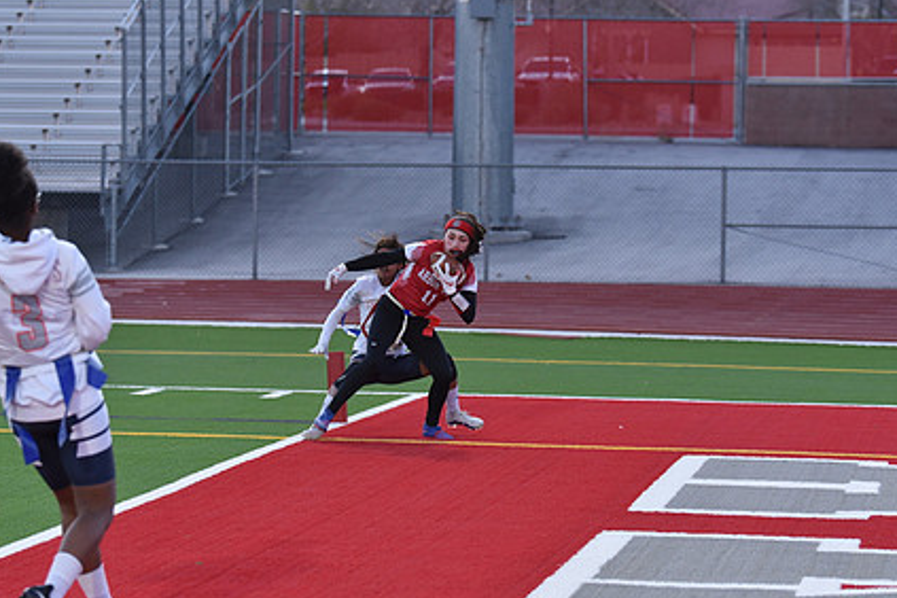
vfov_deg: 10.0
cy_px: 283
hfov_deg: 15.0
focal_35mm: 137
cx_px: 403
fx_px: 3413
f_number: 2.8
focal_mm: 100
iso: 800
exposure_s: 1/500
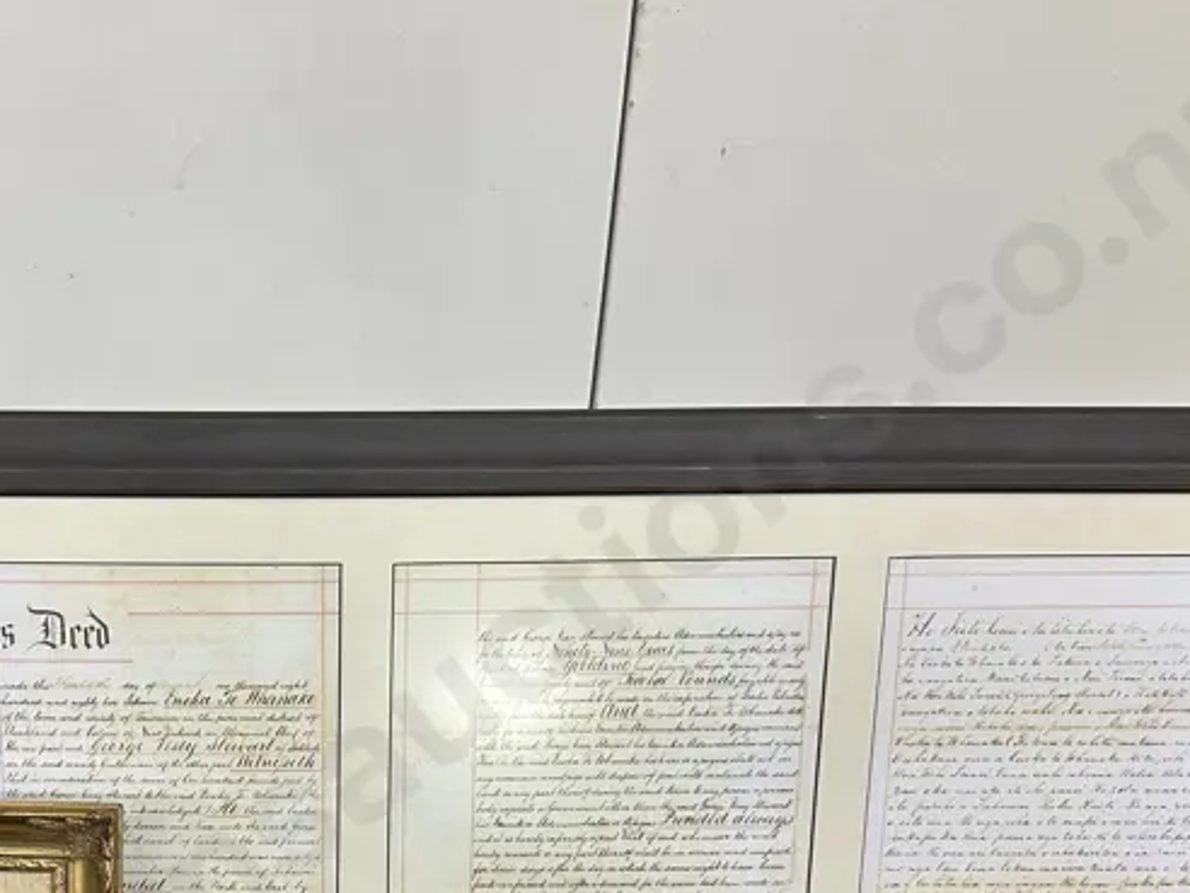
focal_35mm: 50
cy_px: 845
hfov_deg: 37.1
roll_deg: -0.3
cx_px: 268
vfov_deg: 27.8
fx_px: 1719
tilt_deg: -34.1
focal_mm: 6.86
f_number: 1.78
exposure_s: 1/100
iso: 200
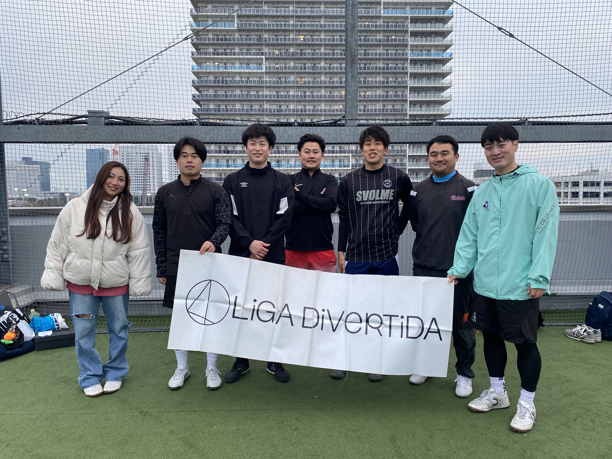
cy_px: 230
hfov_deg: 67.3
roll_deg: -0.2
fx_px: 460
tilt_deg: -5.0
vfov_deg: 53.1
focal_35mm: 26
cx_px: 306
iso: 125
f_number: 1.8
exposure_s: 1/121
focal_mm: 4.25
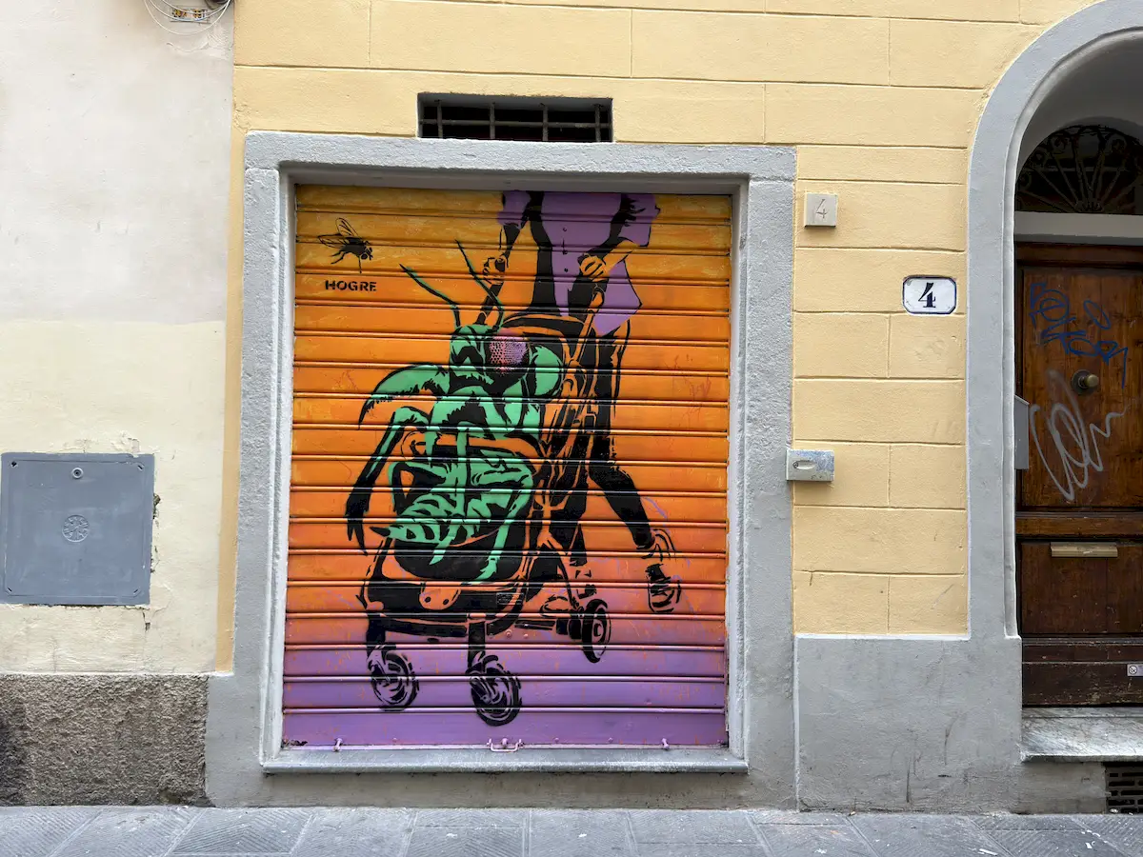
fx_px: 991
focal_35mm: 30
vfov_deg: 46.8
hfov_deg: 60.0
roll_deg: -1.8
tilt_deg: +1.4
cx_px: 572
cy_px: 428
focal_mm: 6.76
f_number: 1.78
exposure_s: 1/60
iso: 100
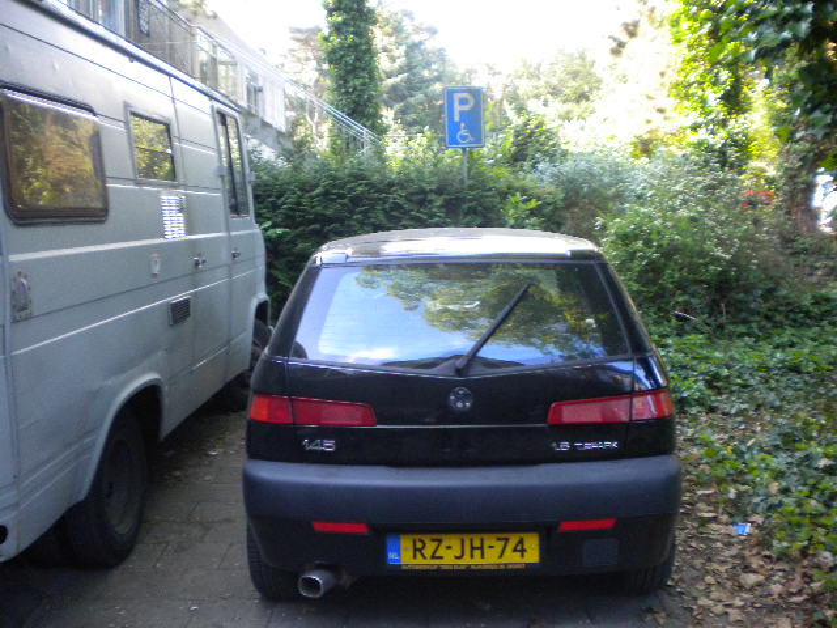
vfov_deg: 40.7
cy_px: 314
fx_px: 846
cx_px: 418
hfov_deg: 52.6
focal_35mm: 35
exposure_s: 1/66
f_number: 3.1
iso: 256
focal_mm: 6.3
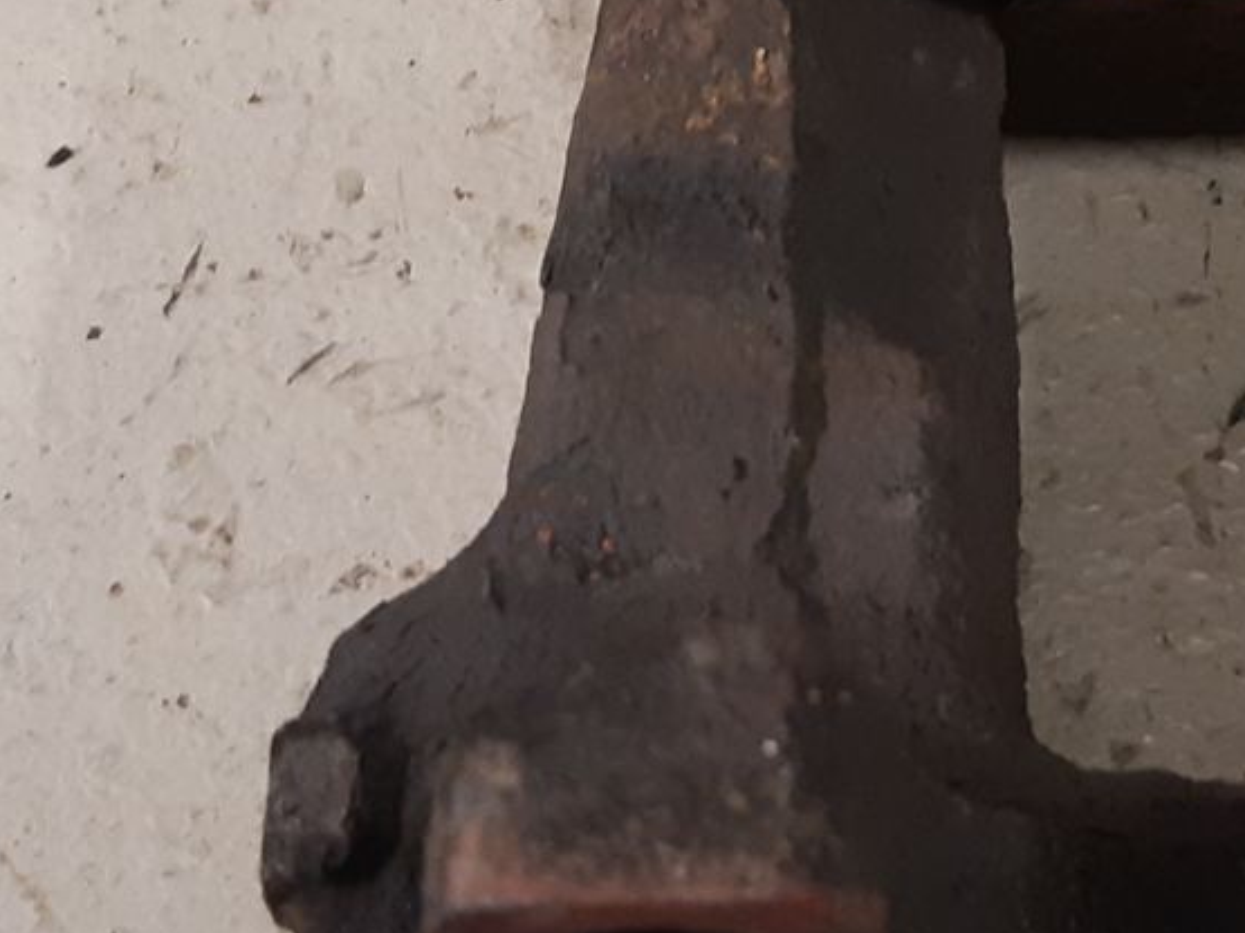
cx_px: 913
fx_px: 3452
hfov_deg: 20.3
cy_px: 83
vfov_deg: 15.2
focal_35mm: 96
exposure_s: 1/33
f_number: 1.7
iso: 250
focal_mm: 3.93
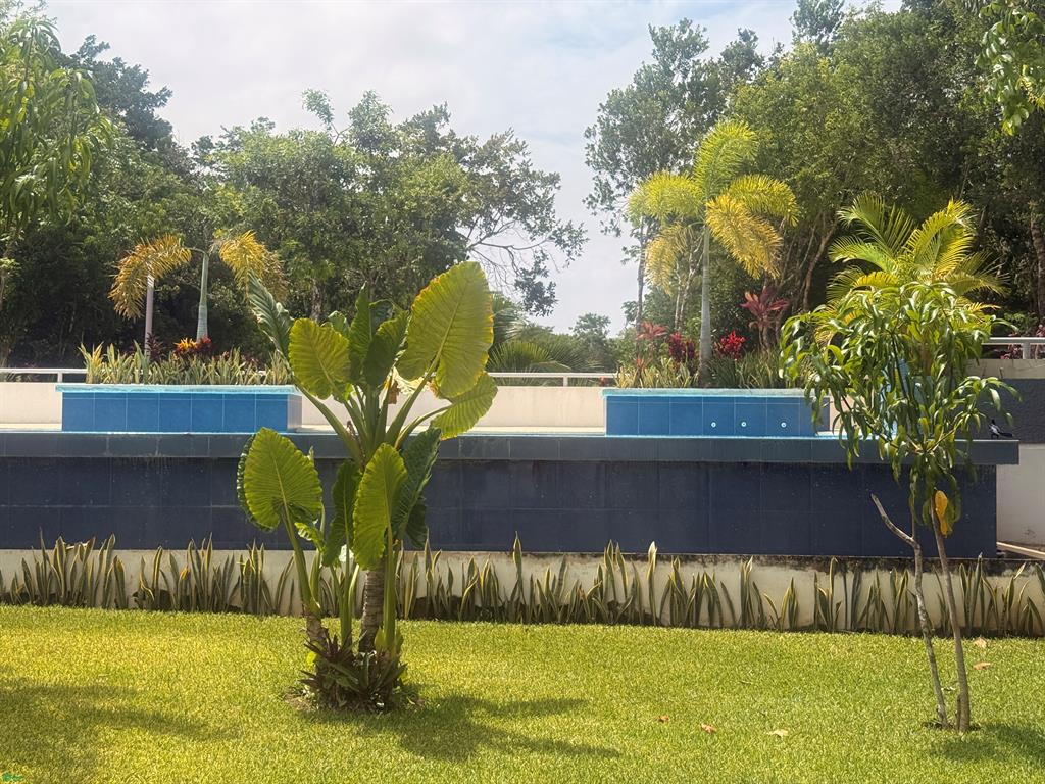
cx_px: 522
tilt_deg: +2.0
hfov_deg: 39.7
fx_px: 1449
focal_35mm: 48
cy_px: 392
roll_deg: -0.6
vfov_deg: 30.3
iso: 80
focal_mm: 6.76
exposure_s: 1/4878
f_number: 1.78
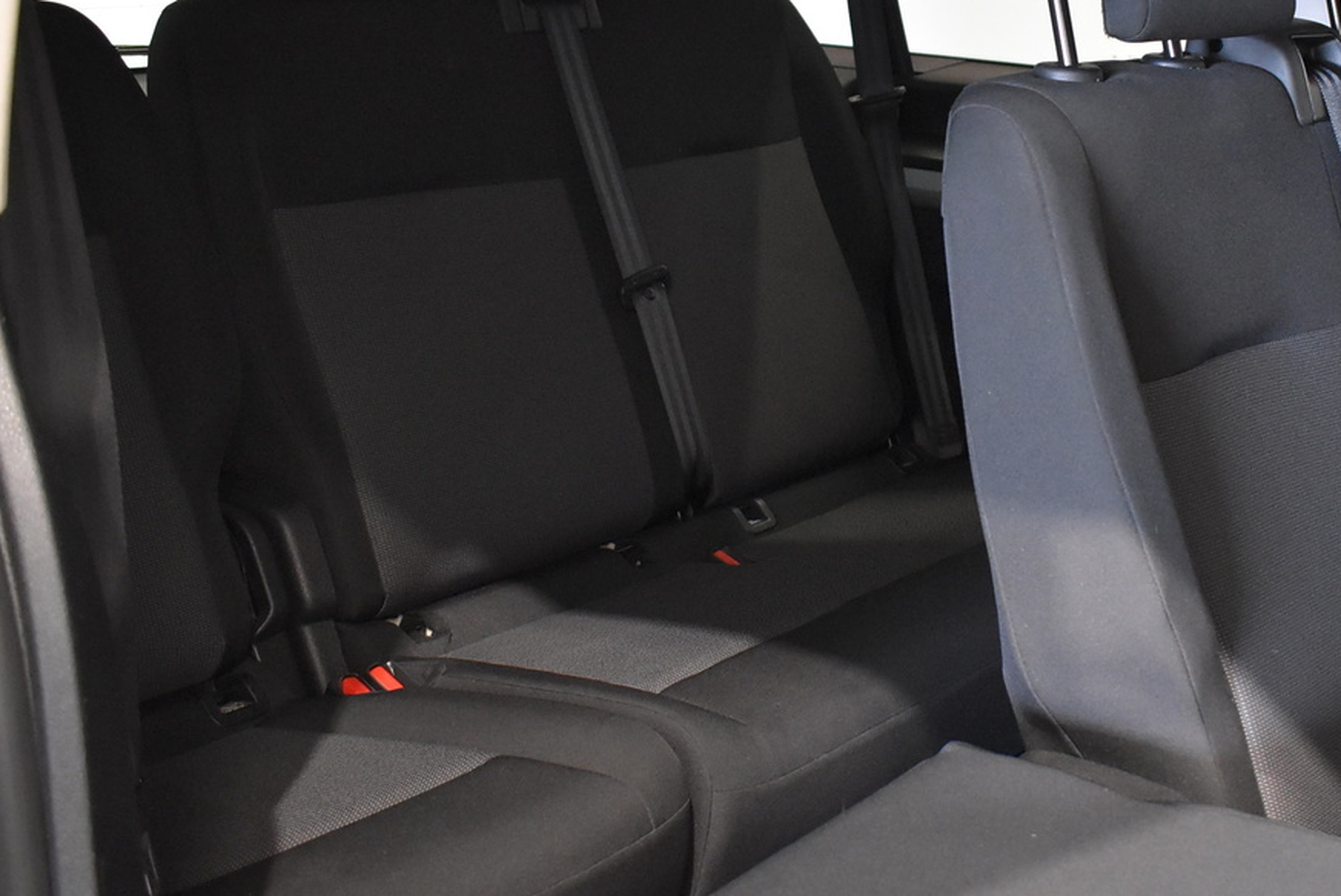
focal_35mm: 50
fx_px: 1863
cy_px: 327
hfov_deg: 38.7
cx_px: 974
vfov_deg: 26.9
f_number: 3.5
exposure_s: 1/30
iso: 3200
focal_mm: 18
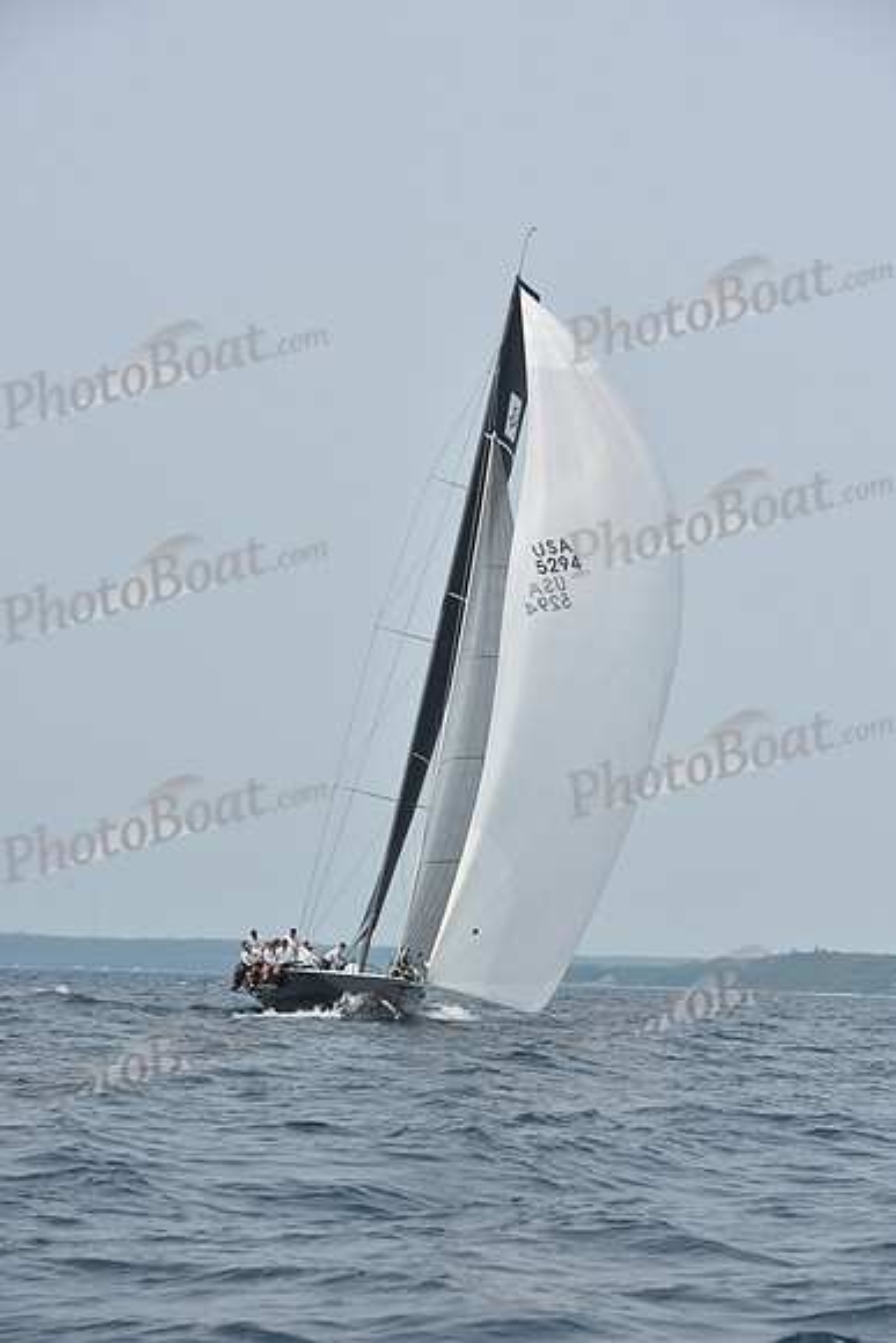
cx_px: 448
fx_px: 4179
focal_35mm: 112
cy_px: 672
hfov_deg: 12.2
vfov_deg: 18.3
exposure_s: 1/1250
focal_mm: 112
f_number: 8
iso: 250
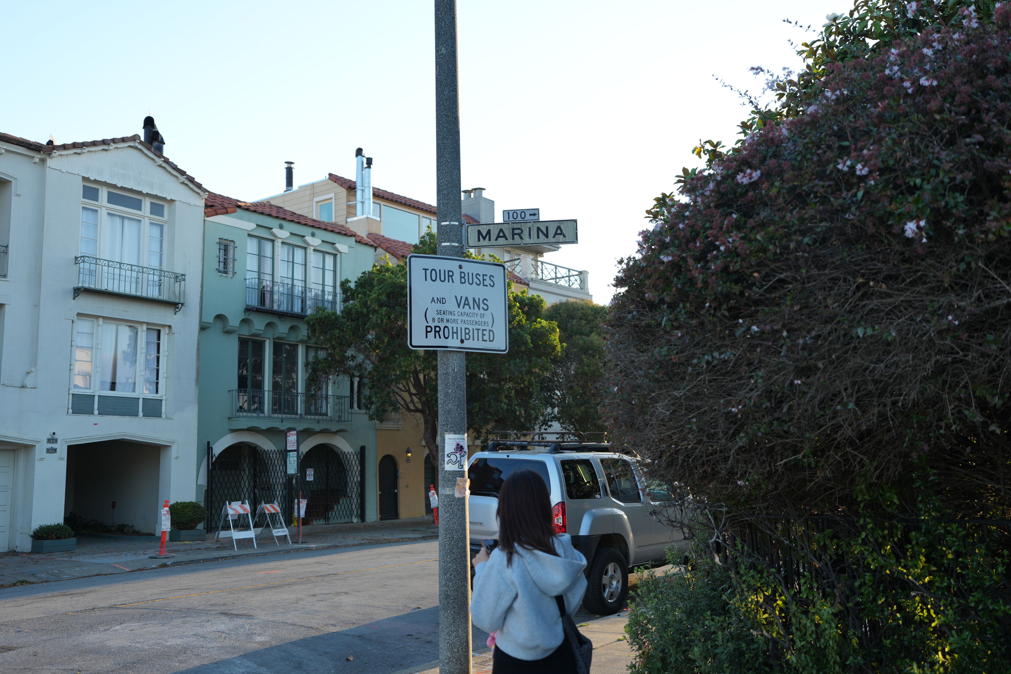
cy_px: 337
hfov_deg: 54.4
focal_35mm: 35
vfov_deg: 37.9
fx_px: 983
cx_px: 506
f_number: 2.8
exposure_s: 1/500
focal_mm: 35
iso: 200
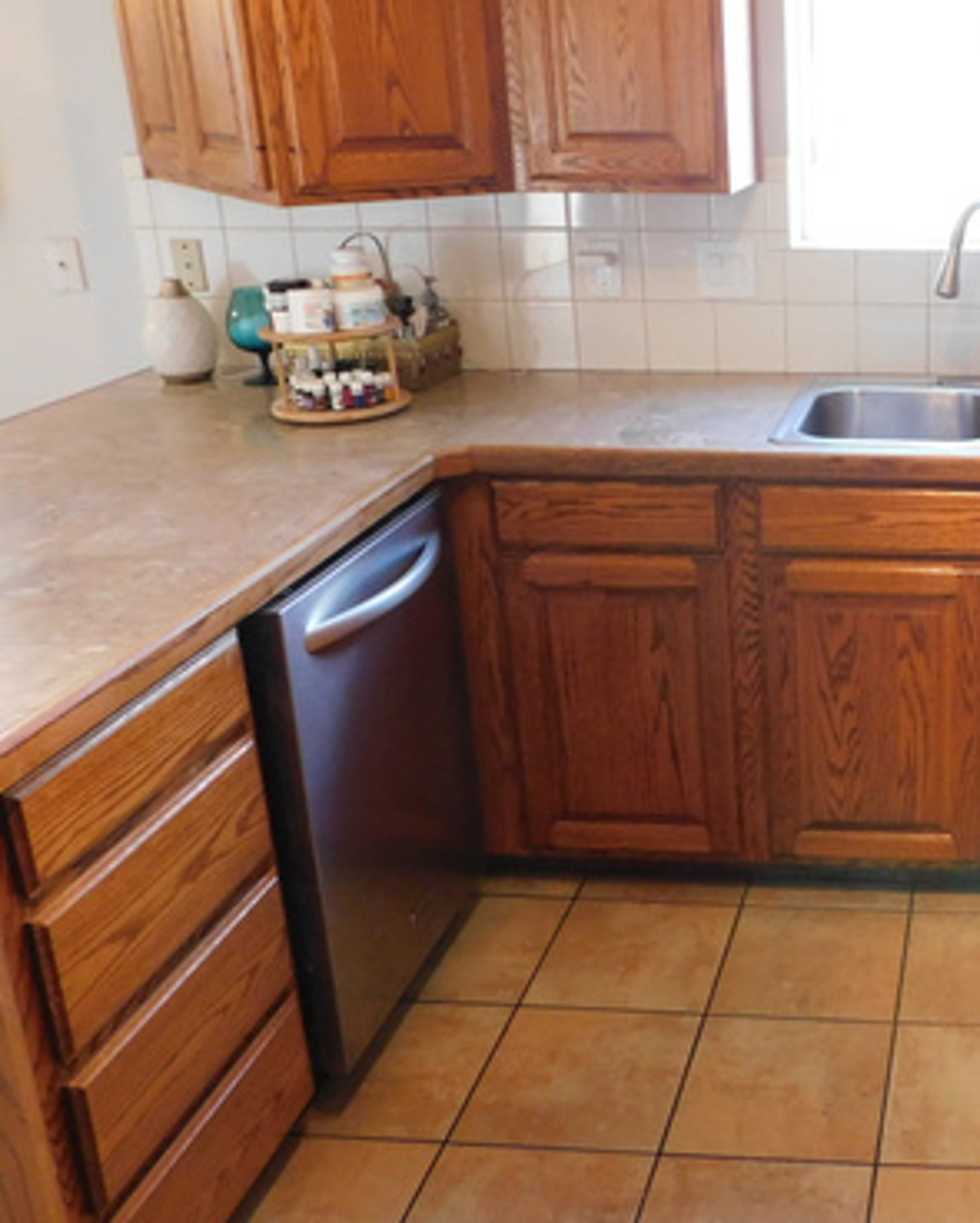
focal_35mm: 39
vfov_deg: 46.6
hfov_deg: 34.8
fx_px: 1412
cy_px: 515
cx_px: 973
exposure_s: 1/40
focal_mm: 4
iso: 400
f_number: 3
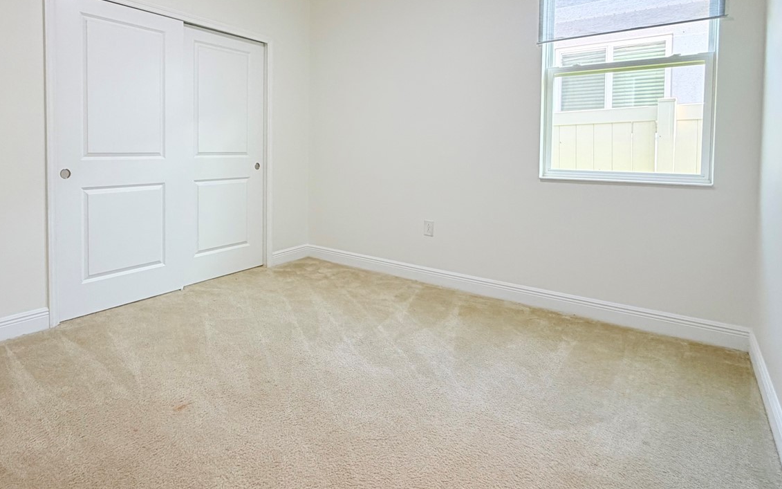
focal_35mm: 21
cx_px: 305
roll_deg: -0.7
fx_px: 448
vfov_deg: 56.1
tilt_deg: -1.9
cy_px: 163
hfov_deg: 81.1
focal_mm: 2.22
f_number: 2.2
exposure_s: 1/120
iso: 200
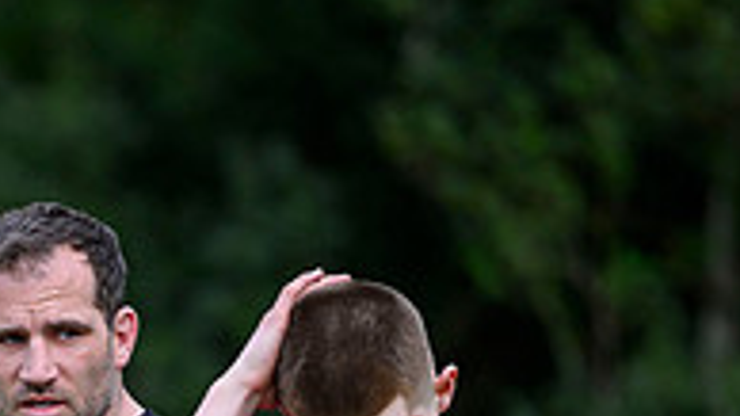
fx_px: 14889
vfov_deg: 1.6
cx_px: -87
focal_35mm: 759
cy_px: 814
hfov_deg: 2.8
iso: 250
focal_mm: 200
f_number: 3.2
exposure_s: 1/1250
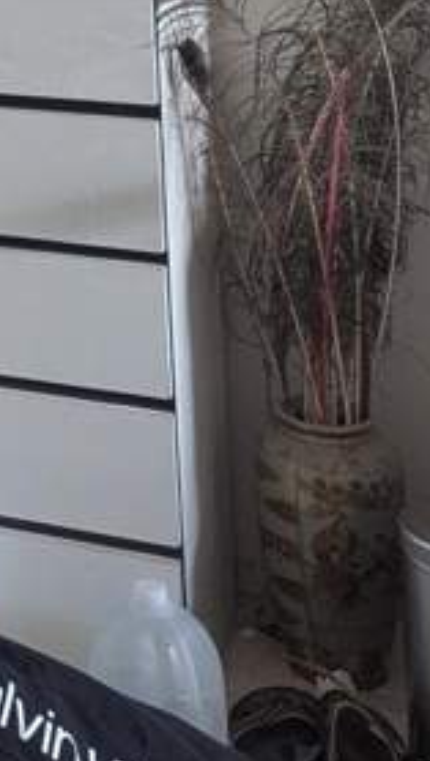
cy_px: -311
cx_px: -638
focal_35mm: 100
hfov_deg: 10.3
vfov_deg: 19.2
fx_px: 2021
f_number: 1.85
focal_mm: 6.81
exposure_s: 1/60
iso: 389
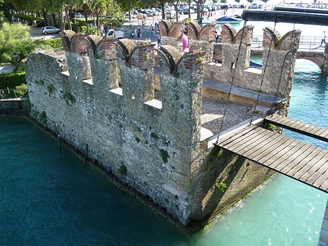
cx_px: 164
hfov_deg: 56.8
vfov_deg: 44.2
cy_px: 123
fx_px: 303
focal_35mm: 32
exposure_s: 1/500
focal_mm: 5.3
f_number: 3.5
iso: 320
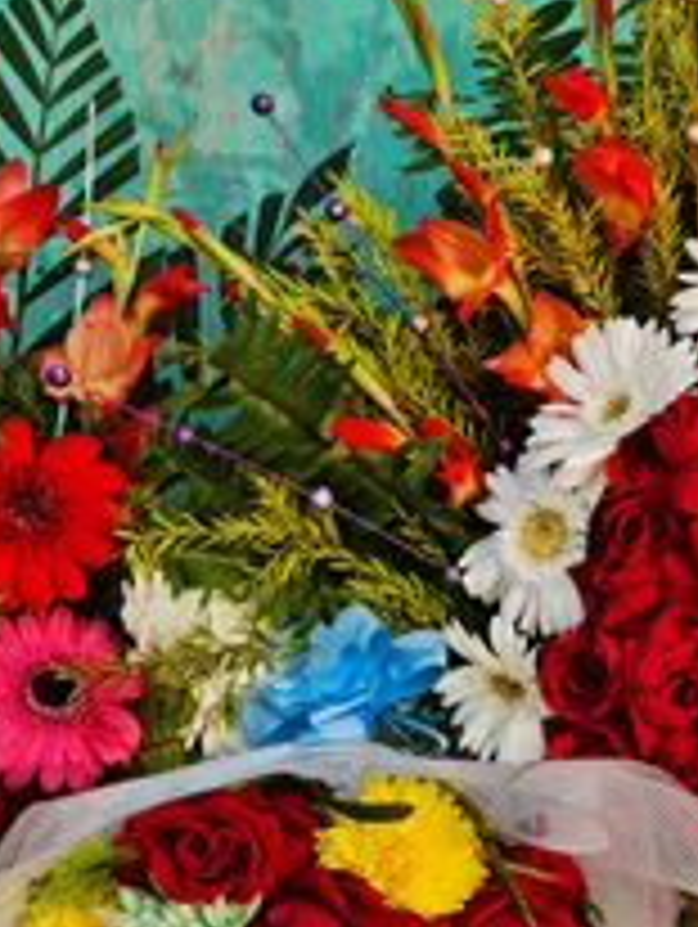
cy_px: 472
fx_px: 1798
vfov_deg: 28.9
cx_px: 680
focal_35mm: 67
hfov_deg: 21.3
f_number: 2
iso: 25
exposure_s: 1/606
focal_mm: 5.9
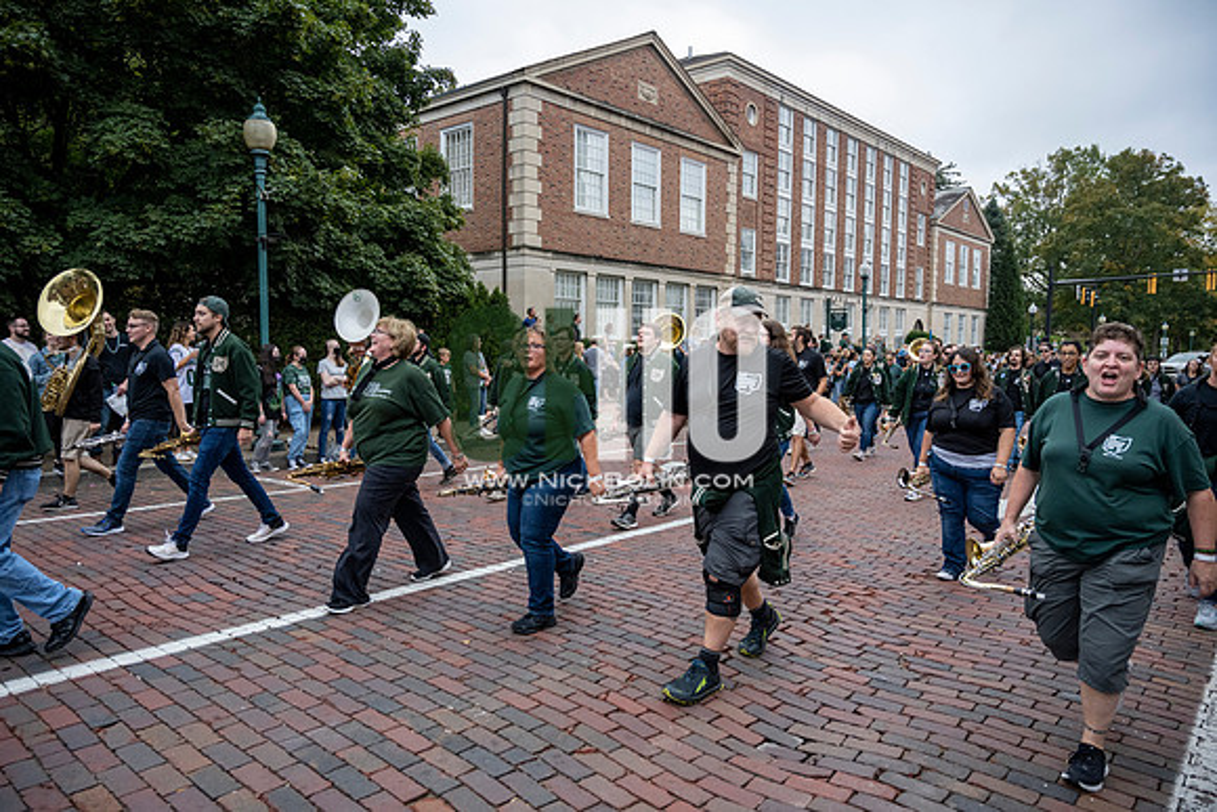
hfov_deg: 73.7
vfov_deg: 53.2
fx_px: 811
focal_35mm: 24
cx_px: 608
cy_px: 406
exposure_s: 1/1600
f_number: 4
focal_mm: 24
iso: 1000
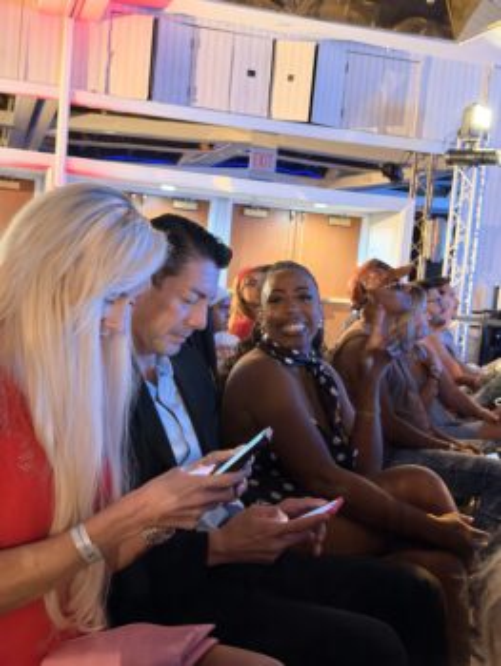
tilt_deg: -4.2
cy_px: 333
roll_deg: -6.2
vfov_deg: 39.6
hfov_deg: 30.3
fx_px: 925
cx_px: 250
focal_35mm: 48
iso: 500
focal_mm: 6.76
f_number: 1.78
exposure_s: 1/30
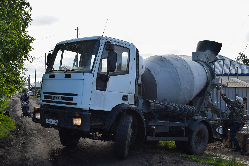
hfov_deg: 47.9
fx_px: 280
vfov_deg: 33.0
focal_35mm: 40
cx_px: 124
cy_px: 83
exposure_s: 1/400
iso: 200
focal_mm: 27
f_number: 6.3
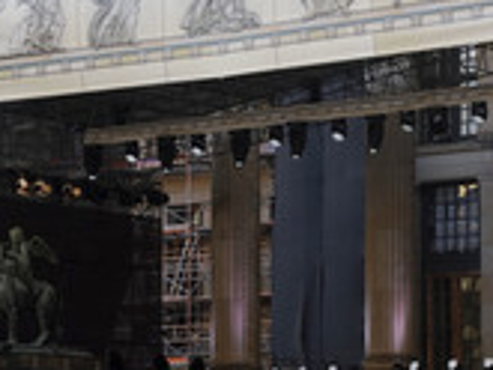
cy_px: 176
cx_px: 294
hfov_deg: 10.0
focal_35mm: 197
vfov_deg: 7.5
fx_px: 2808
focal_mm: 75
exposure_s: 1/200
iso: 640
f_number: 9
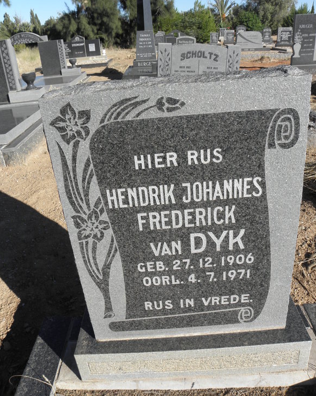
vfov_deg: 62.2
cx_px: 163
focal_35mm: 28
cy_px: 190
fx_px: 327
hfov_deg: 51.5
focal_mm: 4.6
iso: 64
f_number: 5.6
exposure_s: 1/200
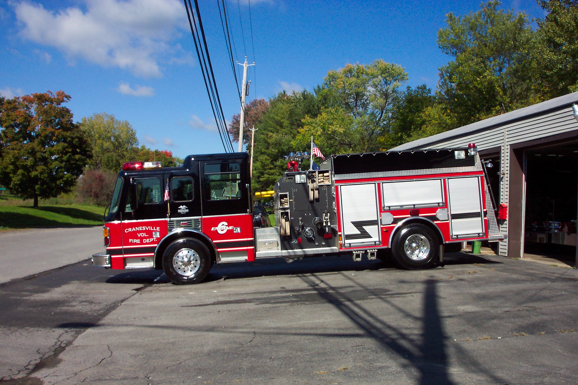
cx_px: 289
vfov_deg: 37.9
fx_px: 562
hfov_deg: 54.4
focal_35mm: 35
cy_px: 192
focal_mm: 7.5
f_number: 9.5
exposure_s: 1/250
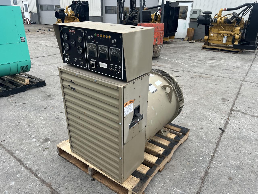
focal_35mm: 26
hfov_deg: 67.3
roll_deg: +0.4
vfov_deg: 53.1
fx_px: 194
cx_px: 129
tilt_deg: -20.5
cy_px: 97
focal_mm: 5.7
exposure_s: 1/398
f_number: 1.5
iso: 50
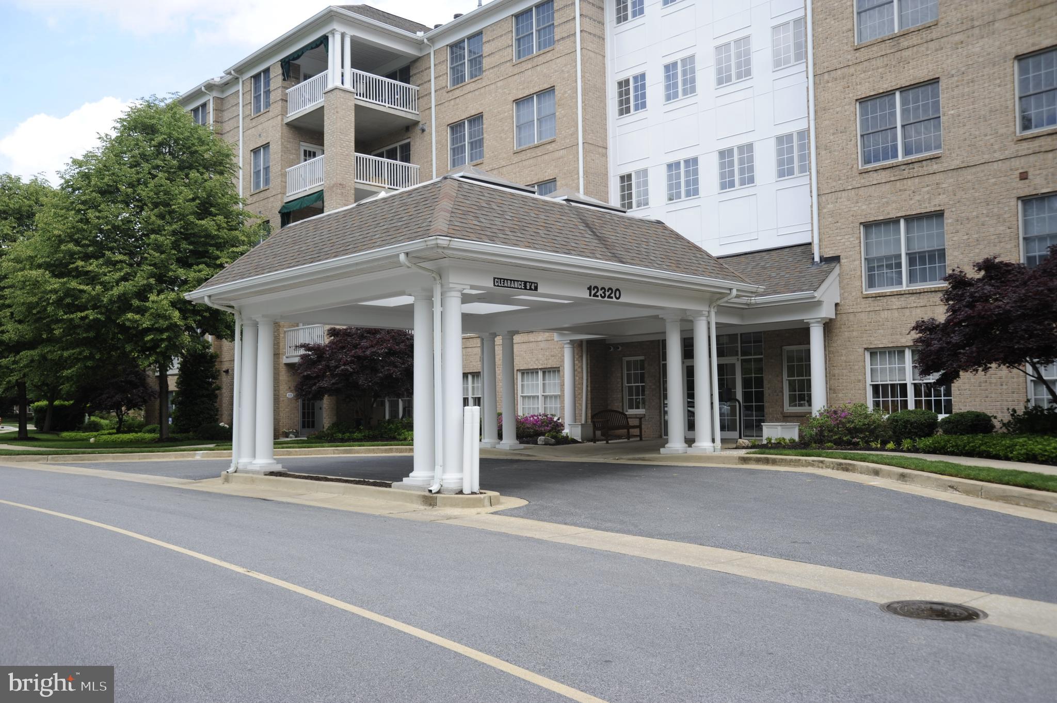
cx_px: 528
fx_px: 997
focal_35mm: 34
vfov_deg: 38.8
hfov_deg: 55.8
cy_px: 352
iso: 200
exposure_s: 1/200
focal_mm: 34
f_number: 7.1
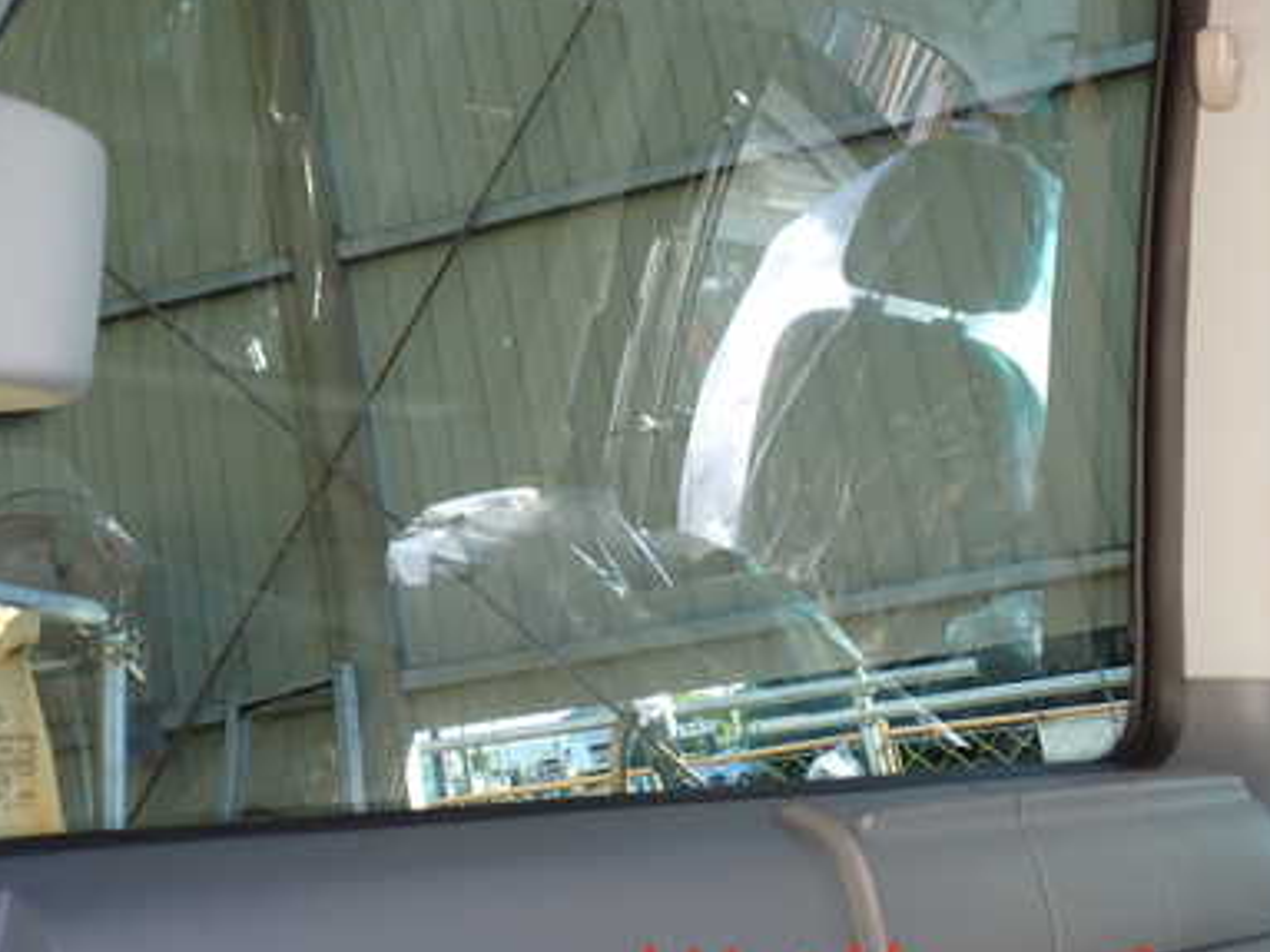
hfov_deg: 39.8
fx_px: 1724
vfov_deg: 30.5
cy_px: 275
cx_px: 398
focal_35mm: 47
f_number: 2.3
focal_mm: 5.4
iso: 160
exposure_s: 1/60
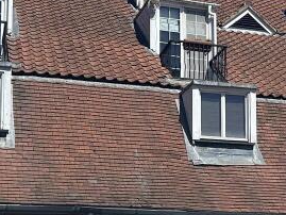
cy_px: 181
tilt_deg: +9.9
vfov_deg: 14.8
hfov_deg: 19.7
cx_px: 219
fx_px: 818
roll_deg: +1.0
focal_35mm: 99
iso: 50
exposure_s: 1/8696
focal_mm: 5.7
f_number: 1.5
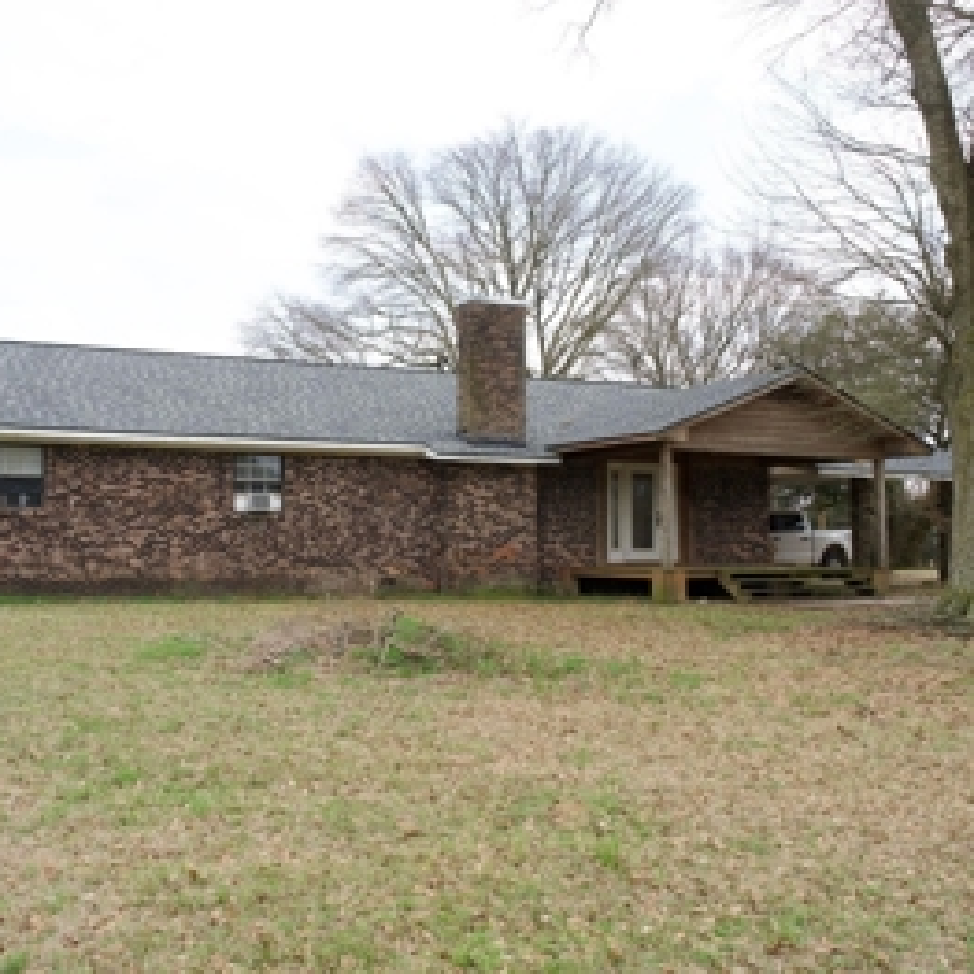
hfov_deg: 43.8
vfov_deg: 43.9
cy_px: 496
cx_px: 443
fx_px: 1210
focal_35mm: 38
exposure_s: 1/320
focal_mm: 29
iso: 400
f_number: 8
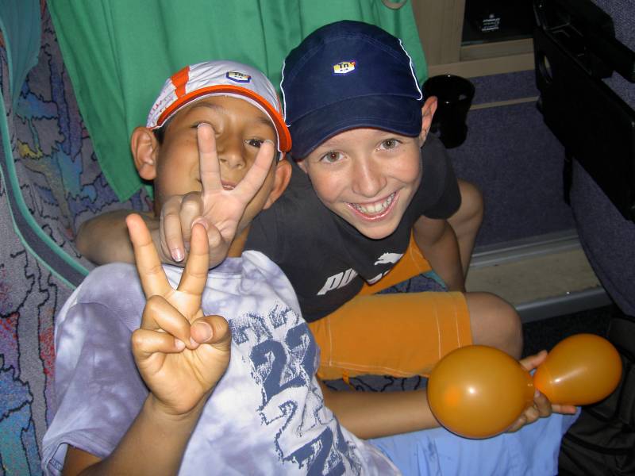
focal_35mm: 39
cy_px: 238
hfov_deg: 47.9
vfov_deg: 36.8
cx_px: 318
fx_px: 715
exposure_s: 1/60
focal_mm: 8
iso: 100
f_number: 2.8
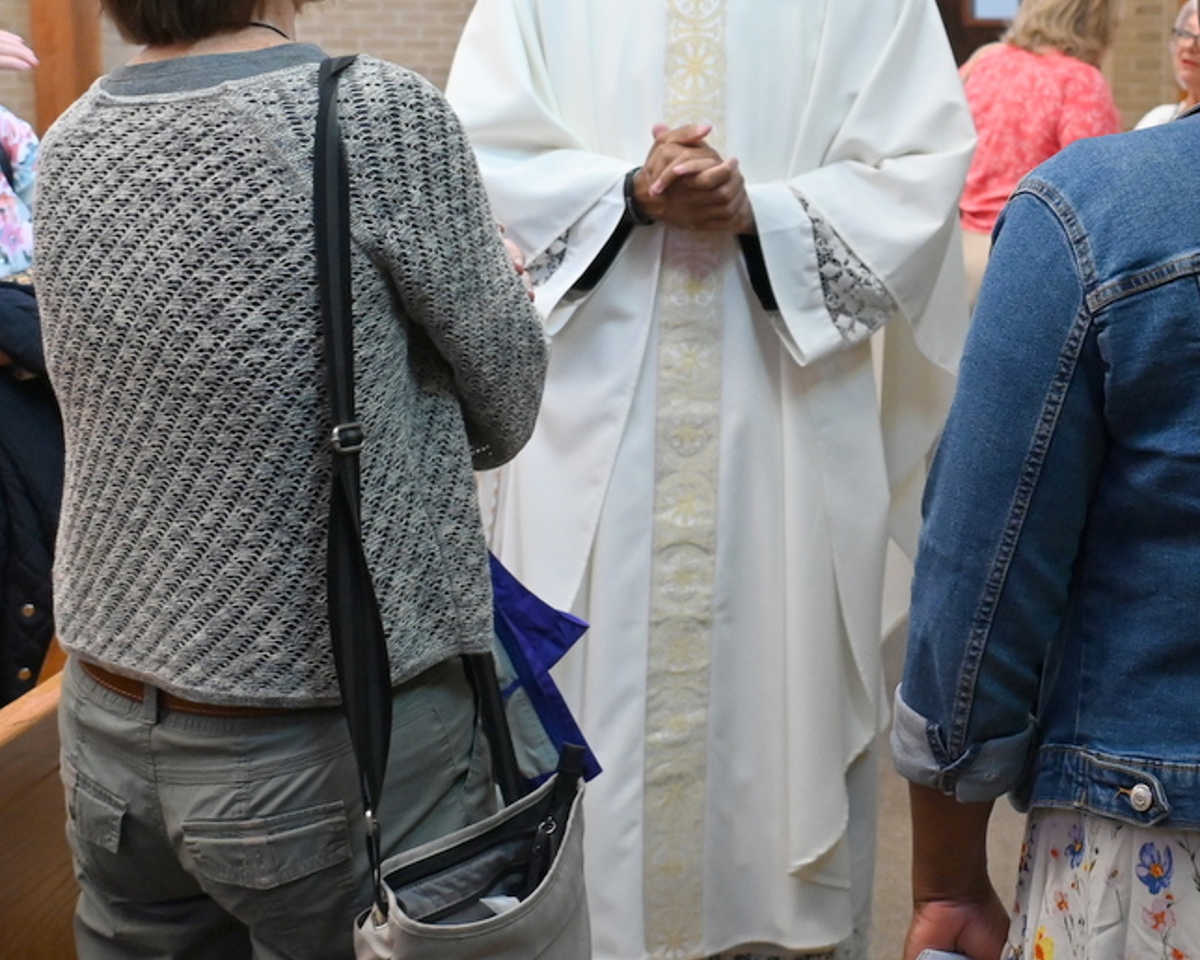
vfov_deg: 27.1
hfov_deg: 33.5
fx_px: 1989
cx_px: 729
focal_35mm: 56
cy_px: 432
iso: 2500
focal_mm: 24
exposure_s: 1/200
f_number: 4
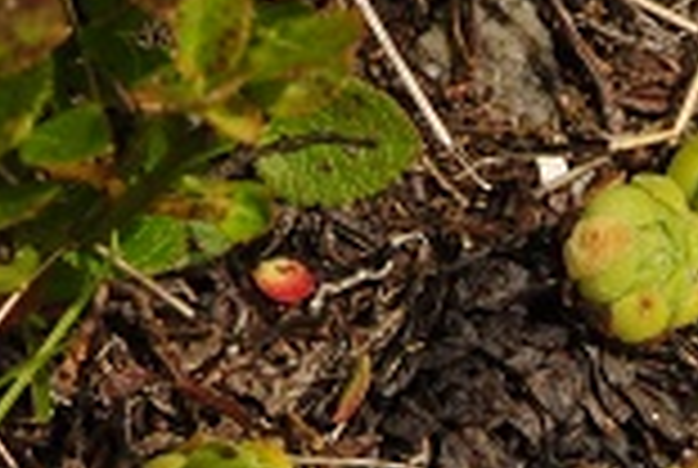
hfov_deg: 3.1
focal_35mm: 658
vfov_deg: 2.1
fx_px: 12774
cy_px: 774
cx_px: 775
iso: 100
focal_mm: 85
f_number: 13
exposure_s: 1/100
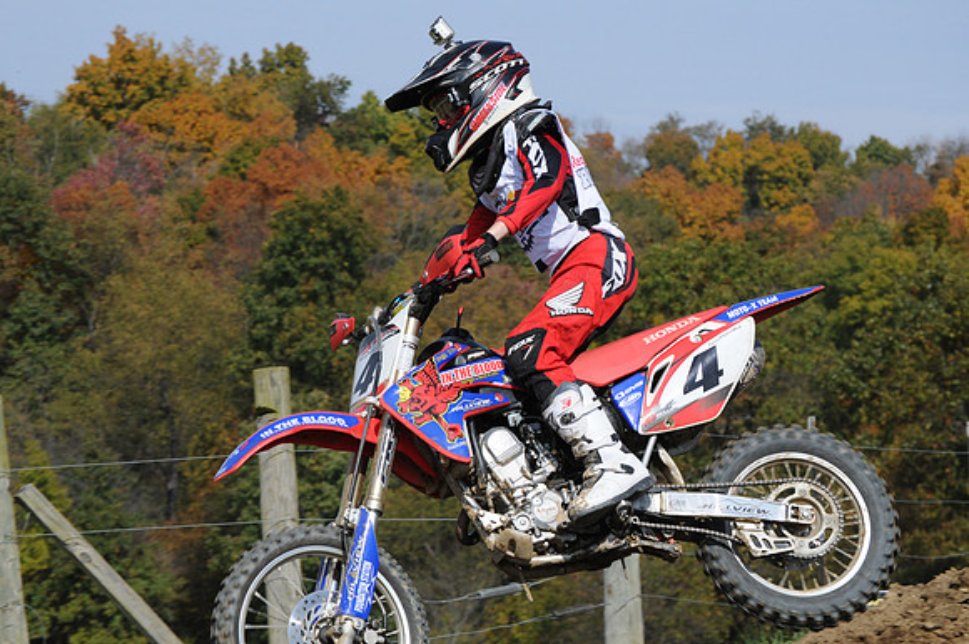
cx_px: 484
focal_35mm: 153
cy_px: 322
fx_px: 4112
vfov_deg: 8.9
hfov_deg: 13.4
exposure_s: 1/1000
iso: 400
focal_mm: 102
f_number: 10
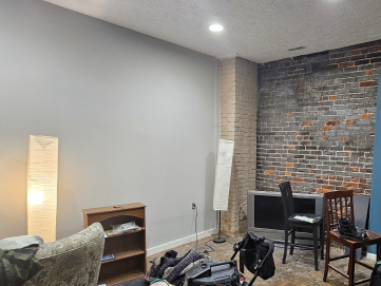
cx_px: 258
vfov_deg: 56.5
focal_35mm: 24
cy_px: 169
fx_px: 264
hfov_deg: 69.3
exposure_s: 1/40
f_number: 2.2
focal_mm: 2.2
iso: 320
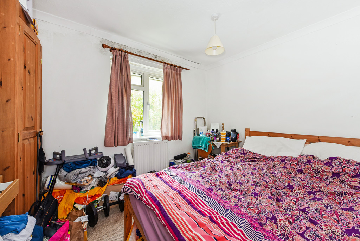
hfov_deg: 104.2
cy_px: 120
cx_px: 180
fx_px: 140
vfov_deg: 81.3
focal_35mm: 14
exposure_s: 1/8
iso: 400
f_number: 8
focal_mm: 14
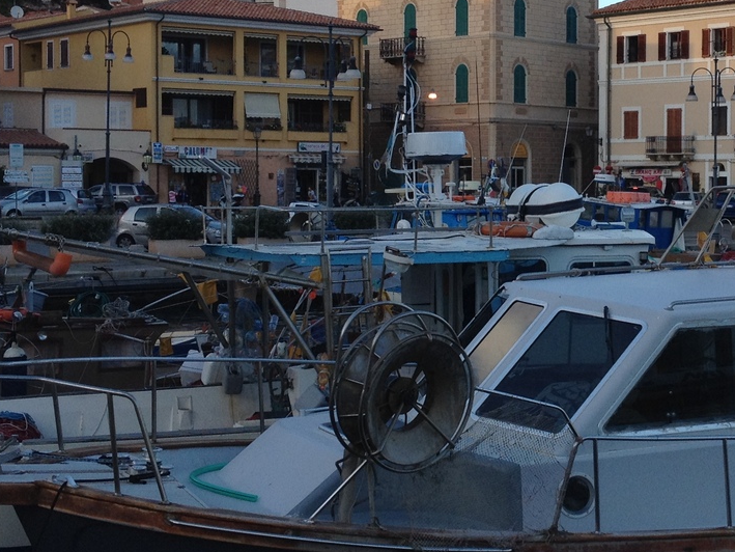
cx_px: 584
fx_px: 1678
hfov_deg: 24.3
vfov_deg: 18.7
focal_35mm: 79
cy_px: 226
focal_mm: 4.28
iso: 64
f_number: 2.4
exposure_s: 1/373
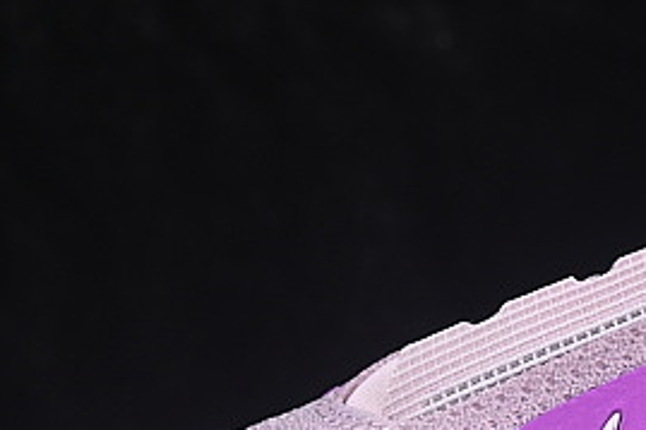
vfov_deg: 4.6
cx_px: 737
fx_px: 5398
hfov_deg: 6.8
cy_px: 377
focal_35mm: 301
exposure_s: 1/80
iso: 160
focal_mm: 50
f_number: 8
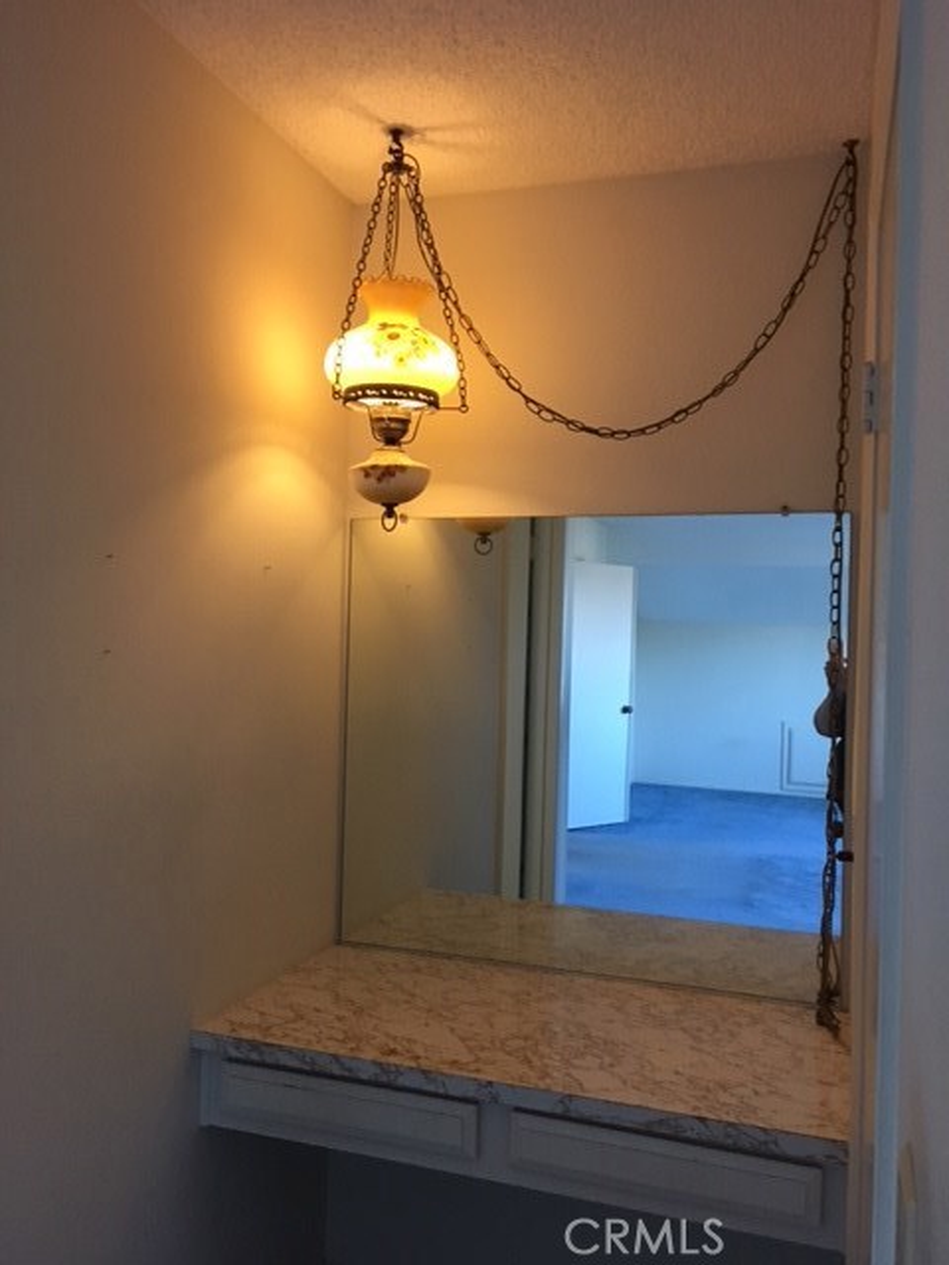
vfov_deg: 61.7
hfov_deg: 48.2
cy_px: 632
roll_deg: -1.6
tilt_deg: -3.0
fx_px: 1060
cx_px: 474
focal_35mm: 29
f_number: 2.2
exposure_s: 1/30
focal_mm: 4.15
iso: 160
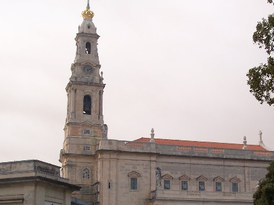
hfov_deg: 28.1
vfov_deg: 21.2
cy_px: 136
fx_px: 546
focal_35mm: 69
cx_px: 167
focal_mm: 8
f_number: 4.8
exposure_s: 1/350
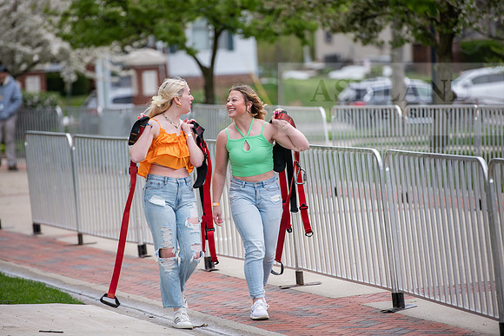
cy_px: 168
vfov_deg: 6.9
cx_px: 252
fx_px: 2801
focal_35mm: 200
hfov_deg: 10.3
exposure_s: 1/400
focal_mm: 200
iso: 125
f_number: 3.5
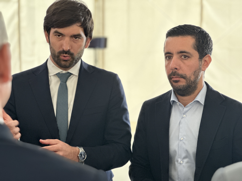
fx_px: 538
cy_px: 90
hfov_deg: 25.3
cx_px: 121
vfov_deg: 19.1
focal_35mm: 77
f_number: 2.8
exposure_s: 1/89
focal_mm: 9
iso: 250
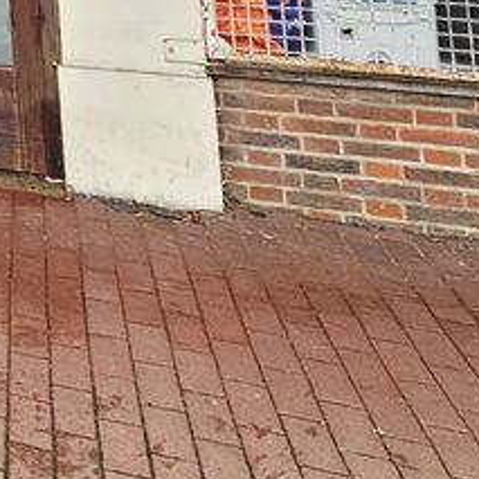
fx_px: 939
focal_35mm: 60
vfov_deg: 21.4
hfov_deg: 19.0
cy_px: -327
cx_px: -457
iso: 64
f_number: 2.2
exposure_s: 1/266
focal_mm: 2.2
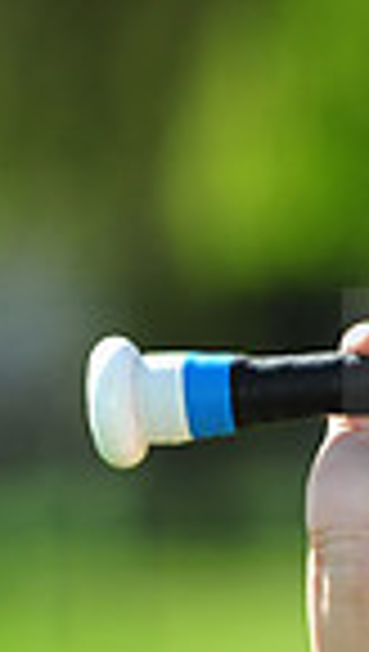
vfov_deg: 2.6
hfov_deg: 1.5
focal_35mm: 837
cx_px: 1098
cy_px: 346
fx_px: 14500
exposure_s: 1/800
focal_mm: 200
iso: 200
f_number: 4.5
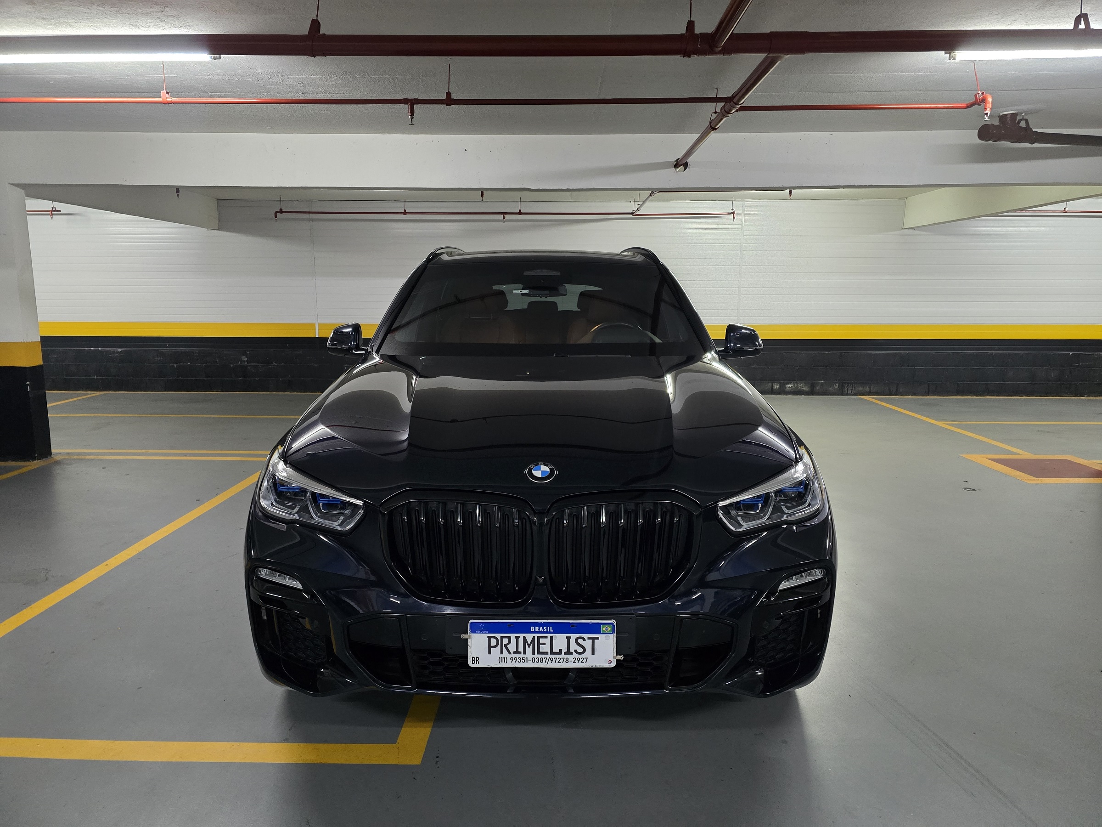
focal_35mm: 23
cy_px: 414
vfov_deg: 58.9
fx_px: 732
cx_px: 551
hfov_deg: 73.9
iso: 1250
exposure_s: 1/40
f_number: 1.7
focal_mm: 6.3
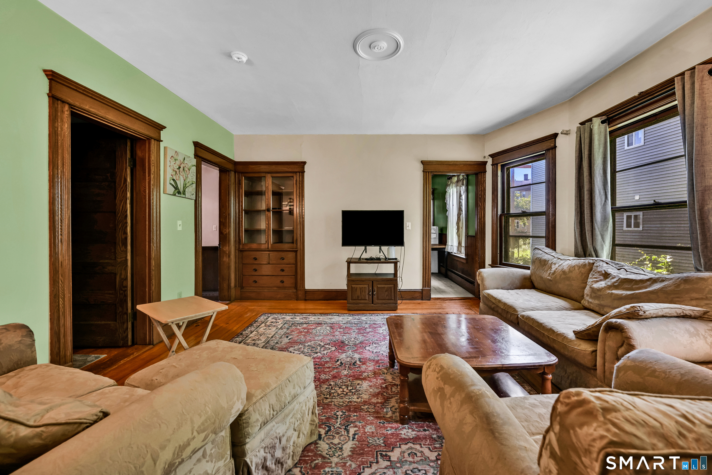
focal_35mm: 14
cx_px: 356
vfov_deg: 81.2
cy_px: 238
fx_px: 277
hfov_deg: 104.3
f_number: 8
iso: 200
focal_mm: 14
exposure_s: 1/320
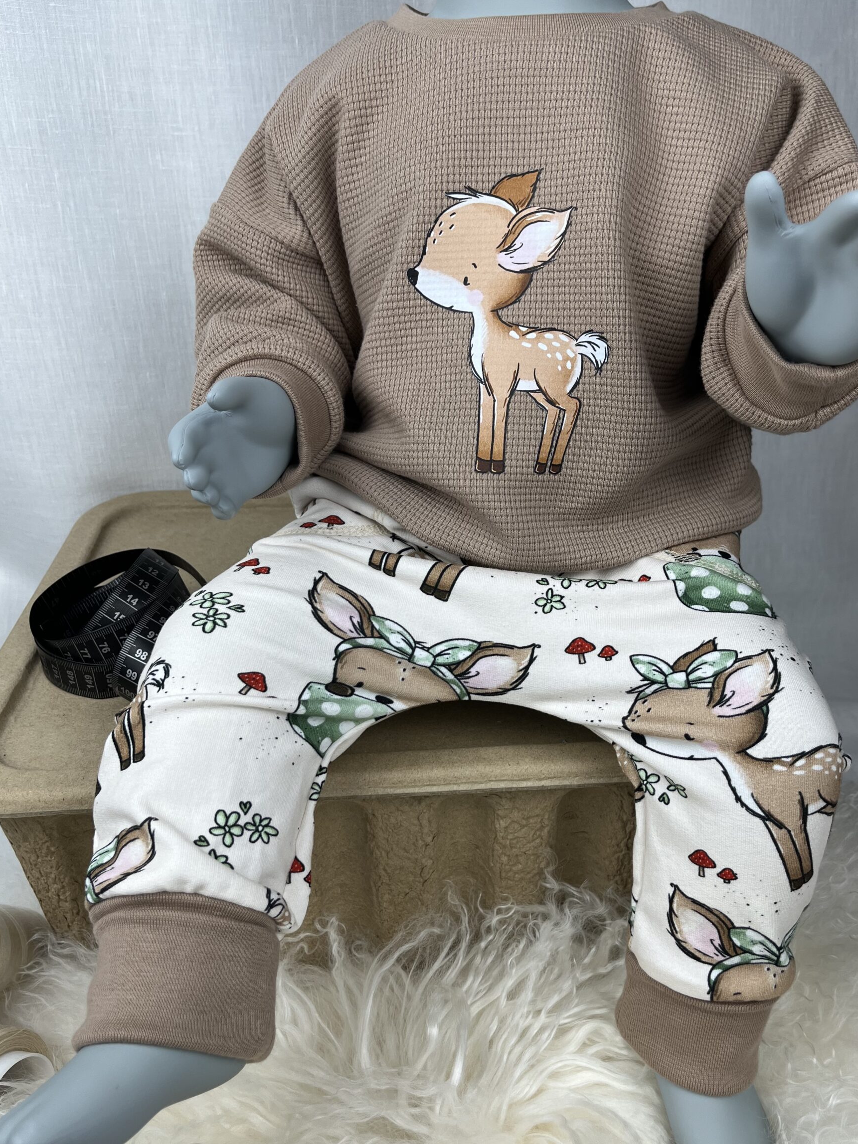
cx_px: 477
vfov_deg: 61.6
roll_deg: +1.7
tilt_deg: -22.6
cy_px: 594
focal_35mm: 29
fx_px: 958
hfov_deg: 48.1
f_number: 1.6
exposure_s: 1/129
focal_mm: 5.1
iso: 32
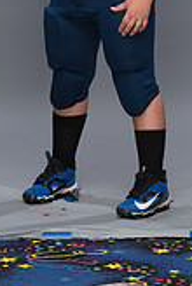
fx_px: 1745
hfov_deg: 6.3
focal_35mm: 219
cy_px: -103
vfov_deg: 9.2
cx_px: 103
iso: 320
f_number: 6.3
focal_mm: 80
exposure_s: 1/250
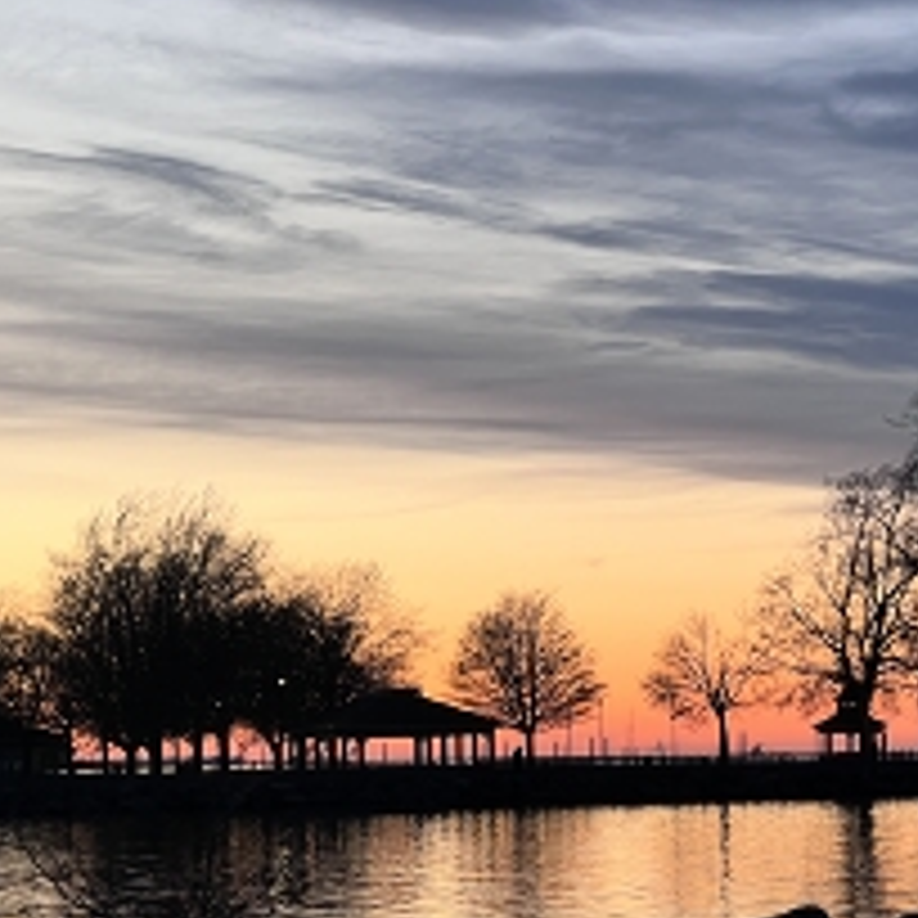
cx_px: 670
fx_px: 3510
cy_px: 502
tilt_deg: +3.2
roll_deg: +1.2
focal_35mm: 117
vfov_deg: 14.9
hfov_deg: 14.8
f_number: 2.8
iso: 200
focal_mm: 9
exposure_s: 1/97
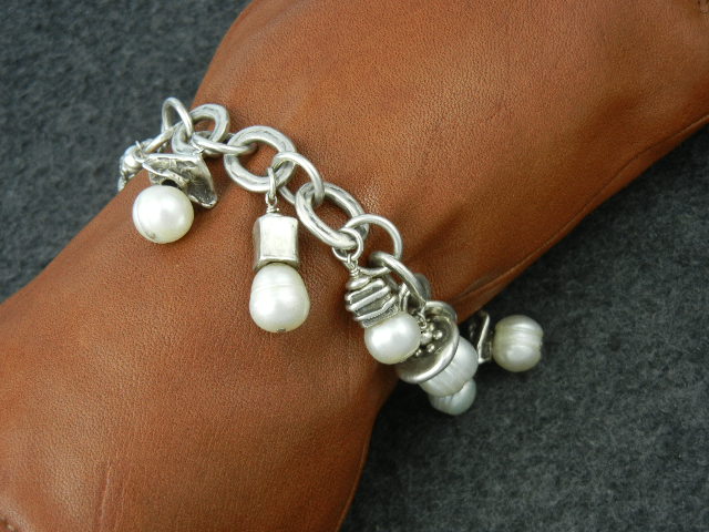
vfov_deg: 19.1
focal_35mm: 77
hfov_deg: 25.3
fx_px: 1577
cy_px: 266
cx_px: 354
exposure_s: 1/6.4
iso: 200
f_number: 4.3
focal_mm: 13.9
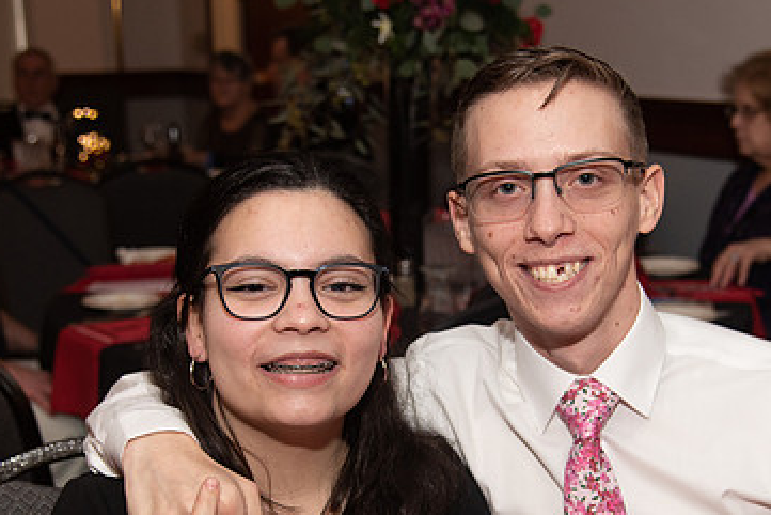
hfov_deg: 32.9
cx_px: 402
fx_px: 1307
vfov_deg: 22.1
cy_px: 388
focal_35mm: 61
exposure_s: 1/200
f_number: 4
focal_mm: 38
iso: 800
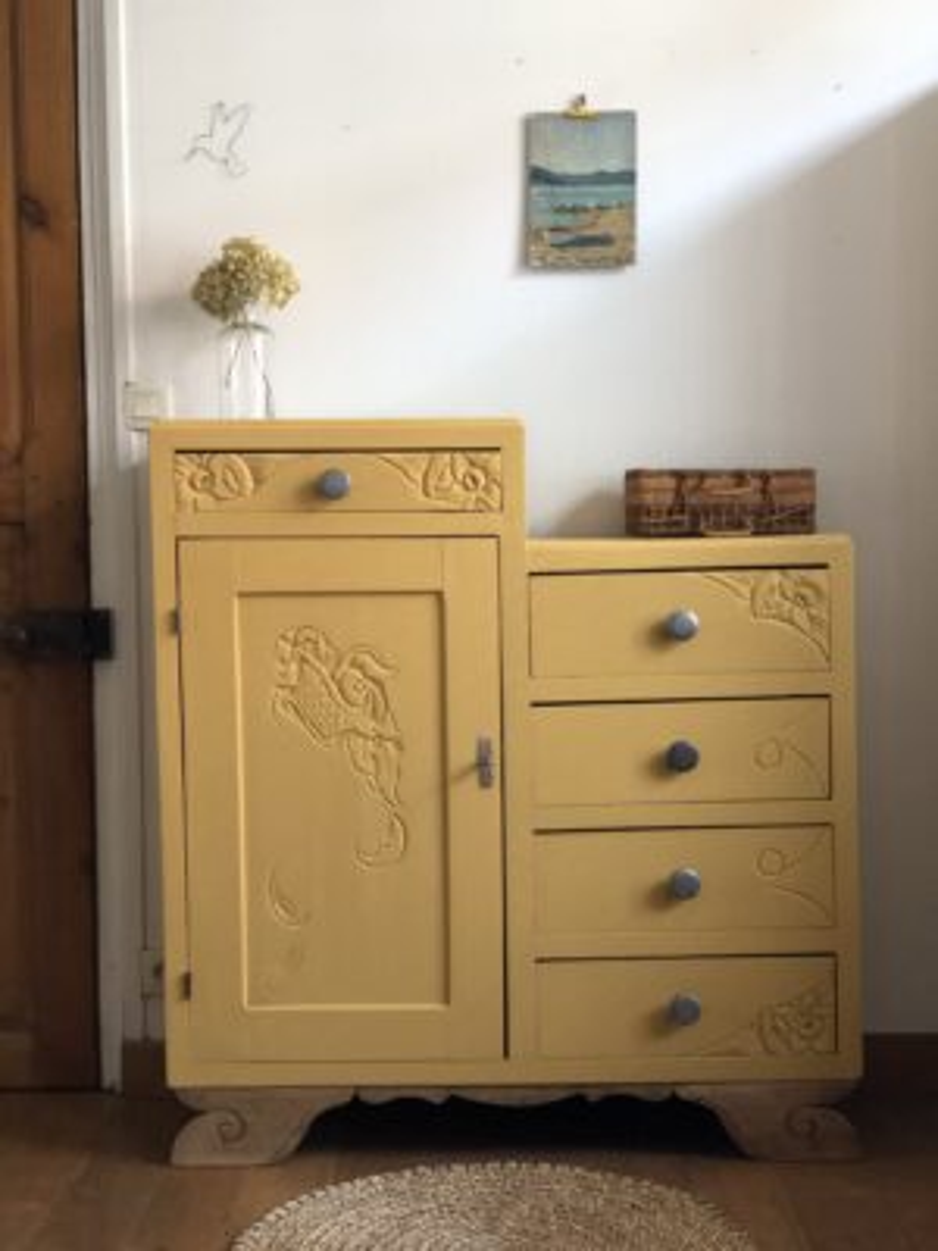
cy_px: 626
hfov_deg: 28.0
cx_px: 469
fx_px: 1879
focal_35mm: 52
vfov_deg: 36.8
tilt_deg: -3.4
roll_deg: +1.0
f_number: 2.4
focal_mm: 6
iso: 125
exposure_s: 1/24
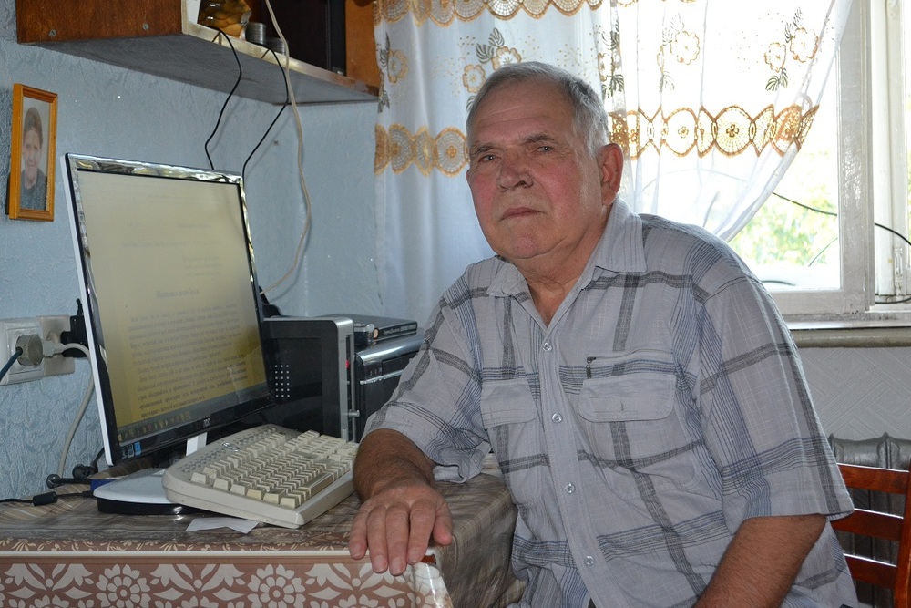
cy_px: 304
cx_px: 456
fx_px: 1518
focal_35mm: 60
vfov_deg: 22.6
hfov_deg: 33.4
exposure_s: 1/60
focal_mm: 40
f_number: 5.3
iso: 1000
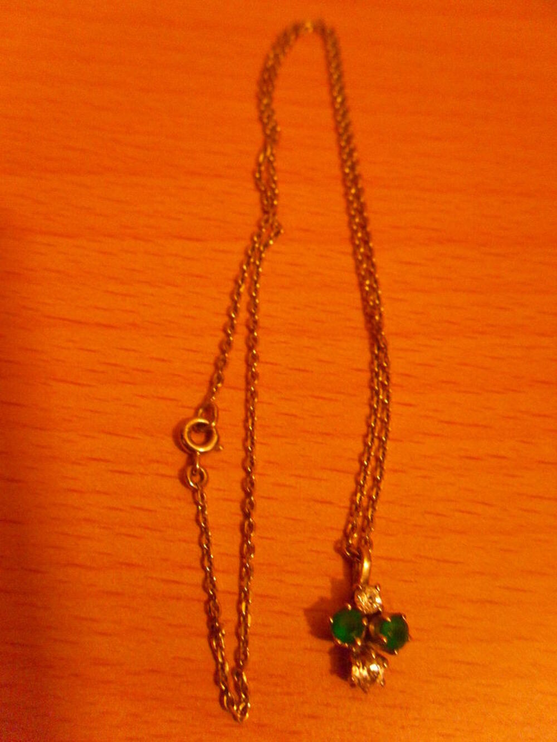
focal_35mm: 35
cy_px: 371
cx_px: 278
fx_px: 751
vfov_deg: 52.6
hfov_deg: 40.7
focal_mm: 6.3
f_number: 3.5
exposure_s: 1/19
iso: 800
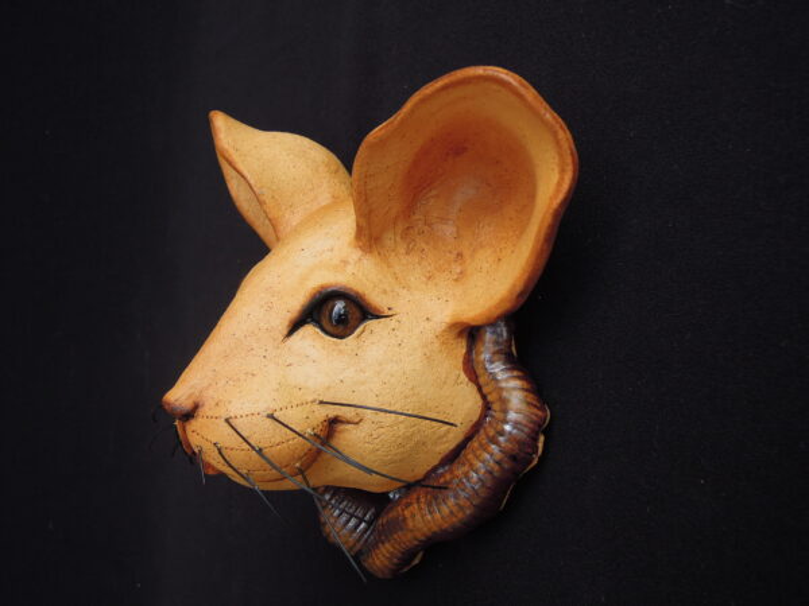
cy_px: 303
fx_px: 818
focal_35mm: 35
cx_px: 404
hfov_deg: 52.6
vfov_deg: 40.7
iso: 160
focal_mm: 6.3
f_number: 3.2
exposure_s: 1/400
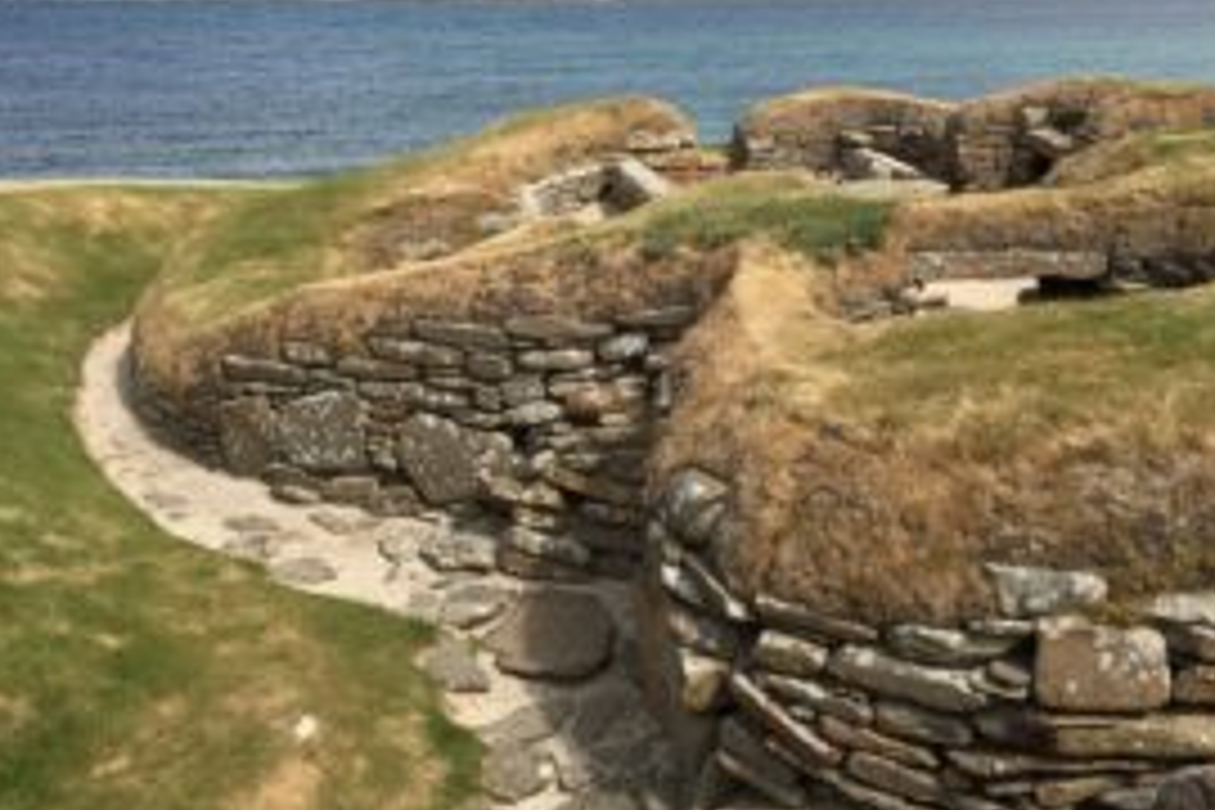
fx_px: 1586
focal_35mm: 47
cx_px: 706
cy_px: 340
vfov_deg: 28.6
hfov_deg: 41.8
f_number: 2.2
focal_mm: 4.15
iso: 25
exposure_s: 1/1789
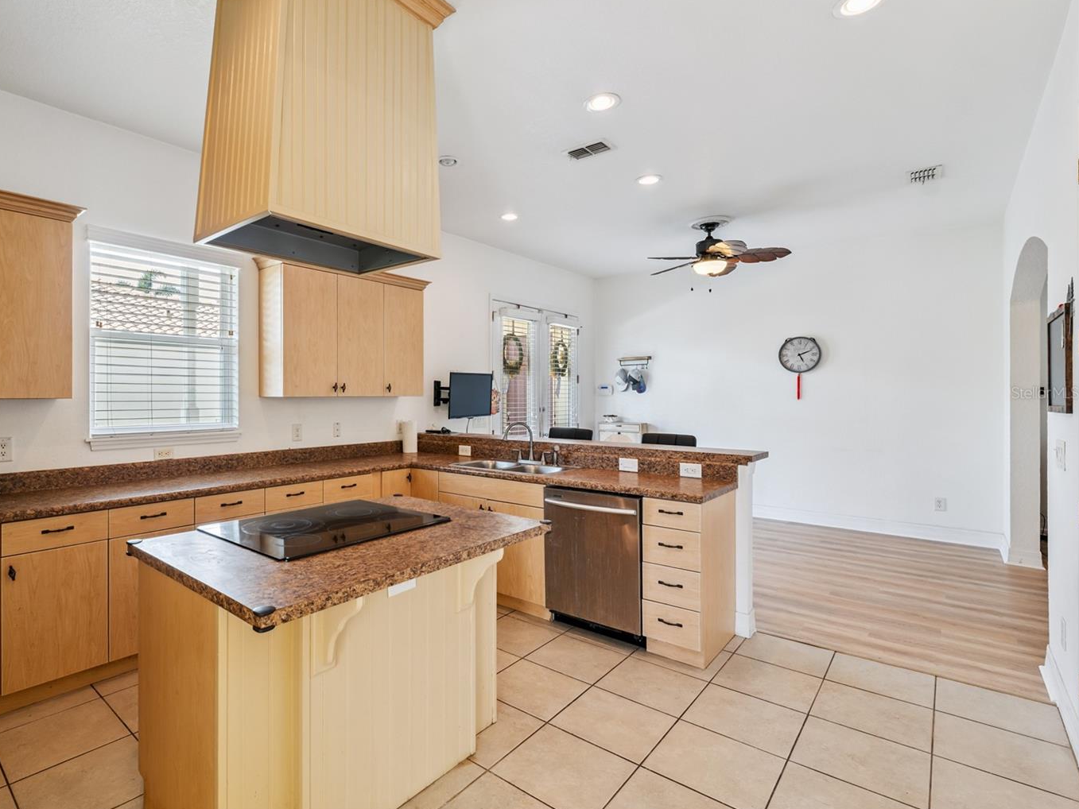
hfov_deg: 90.1
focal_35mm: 17
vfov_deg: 74.7
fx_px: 530
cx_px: 446
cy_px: 393
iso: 400
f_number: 8
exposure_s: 1/15
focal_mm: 15
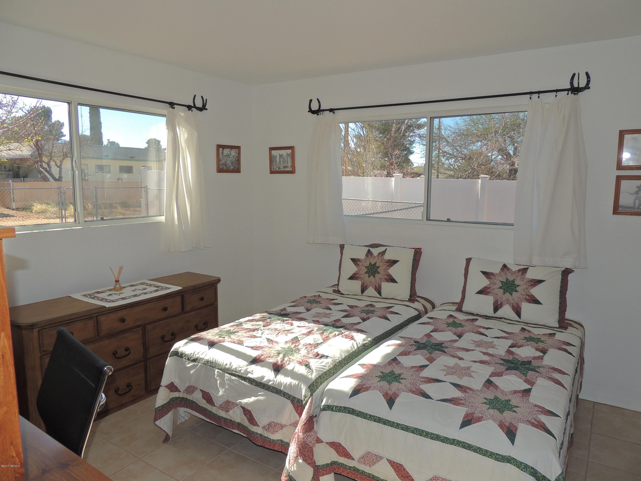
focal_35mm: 24
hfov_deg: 71.6
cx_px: 320
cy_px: 240
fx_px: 444
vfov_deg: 56.8
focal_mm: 4.3
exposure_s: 1/320
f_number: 3
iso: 100
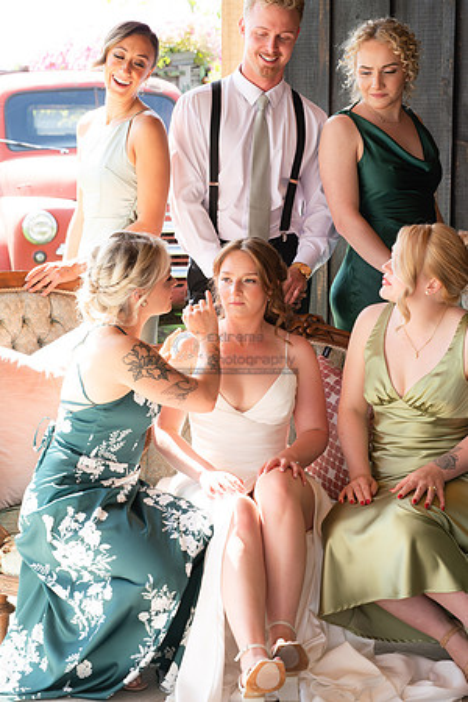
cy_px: 351
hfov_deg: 15.9
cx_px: 234
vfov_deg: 23.6
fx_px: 1677
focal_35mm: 86
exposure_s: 1/100
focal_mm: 86
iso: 400
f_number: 7.1
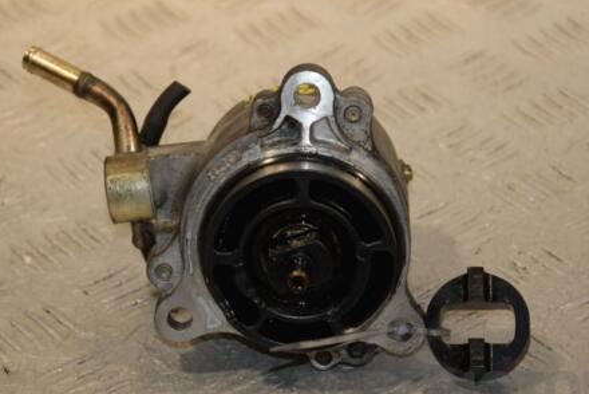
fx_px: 2843
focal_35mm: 174
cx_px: 273
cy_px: 213
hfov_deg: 11.8
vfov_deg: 7.9
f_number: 6.3
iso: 800
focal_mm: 85
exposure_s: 1/200
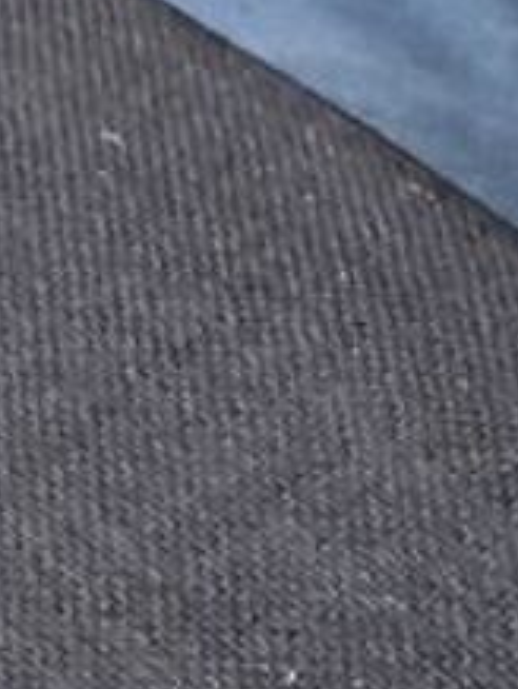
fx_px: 3286
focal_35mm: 165
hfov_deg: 8.7
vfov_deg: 11.3
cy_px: 1165
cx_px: -379
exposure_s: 1/60
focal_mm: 4
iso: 400
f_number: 1.8
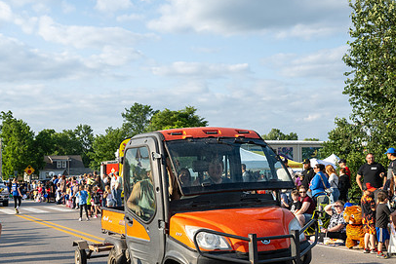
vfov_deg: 26.9
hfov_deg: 39.4
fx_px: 550
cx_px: 156
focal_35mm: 50
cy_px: 166
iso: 250
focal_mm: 35
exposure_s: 1/250
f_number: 10
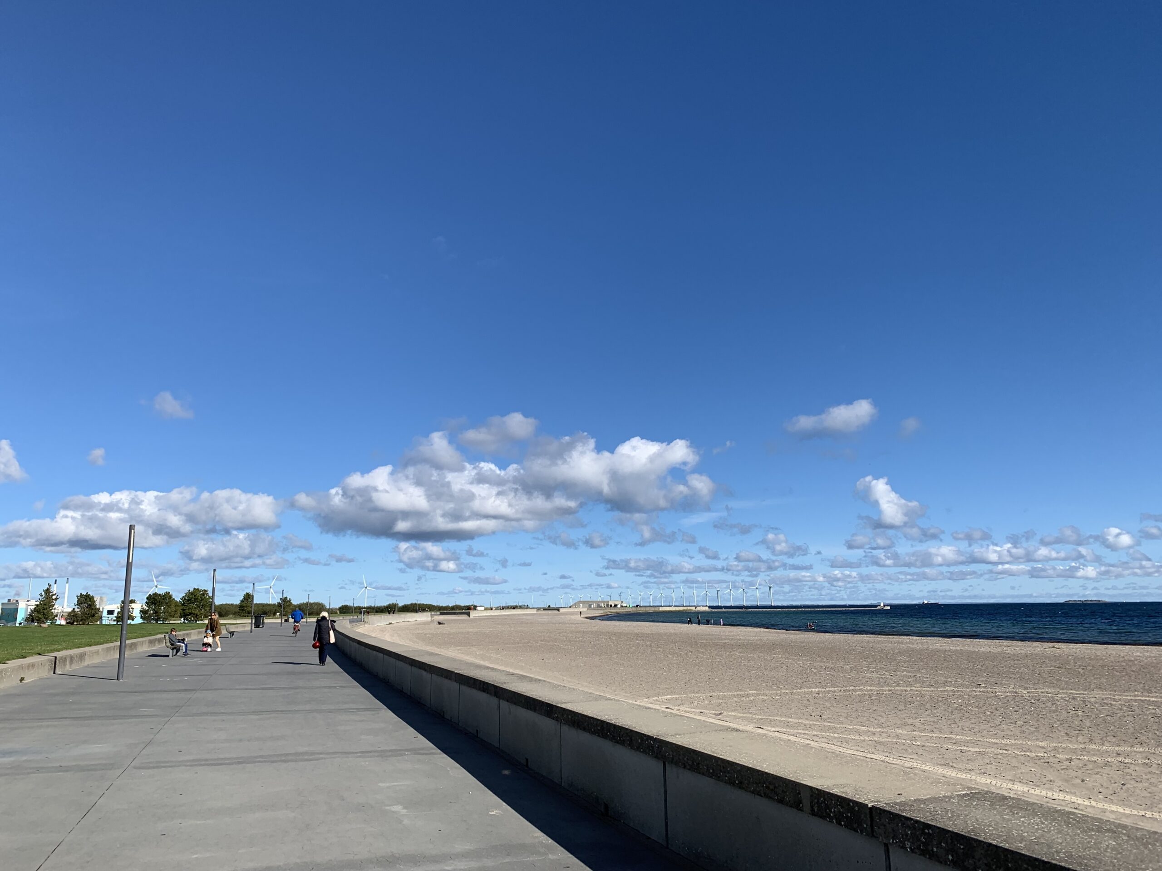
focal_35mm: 26
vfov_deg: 53.1
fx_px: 873
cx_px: 581
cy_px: 436
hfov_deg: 67.3
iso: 25
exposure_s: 1/2994
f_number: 1.8
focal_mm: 4.25
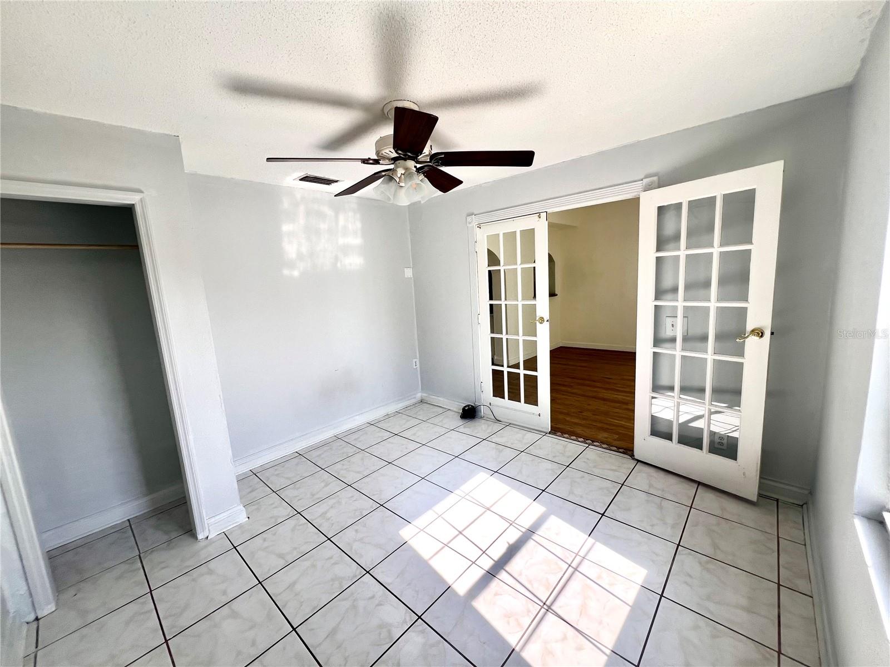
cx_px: 445
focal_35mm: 13
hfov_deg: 106.2
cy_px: 334
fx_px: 334
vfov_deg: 89.9
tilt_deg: -8.5
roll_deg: +3.3
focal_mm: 1.57
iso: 32
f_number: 1.8
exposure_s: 1/237
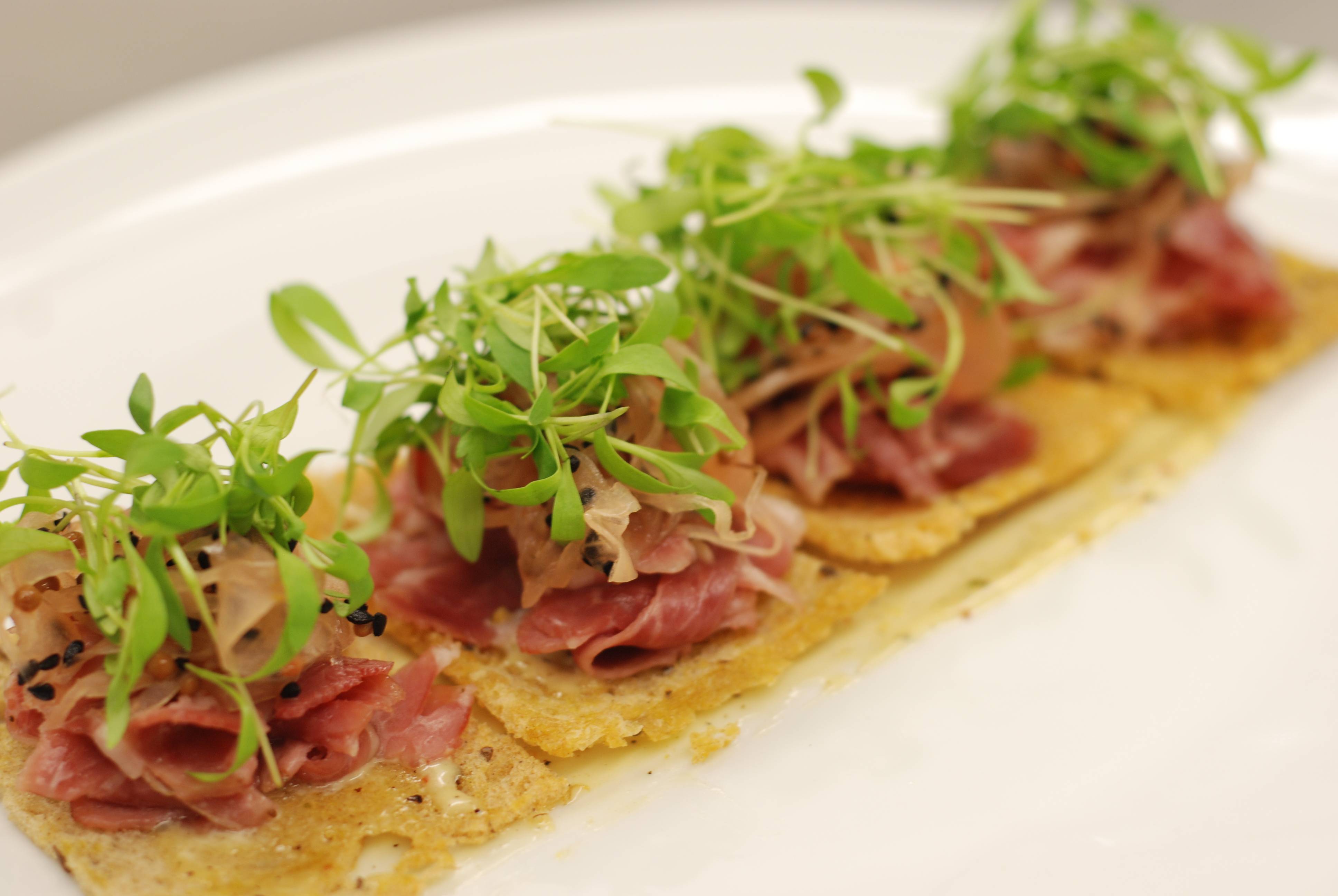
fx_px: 2791
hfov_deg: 27.0
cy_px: 448
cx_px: 669
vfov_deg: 18.2
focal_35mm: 75
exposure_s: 1/40
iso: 200
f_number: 3.2
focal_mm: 50
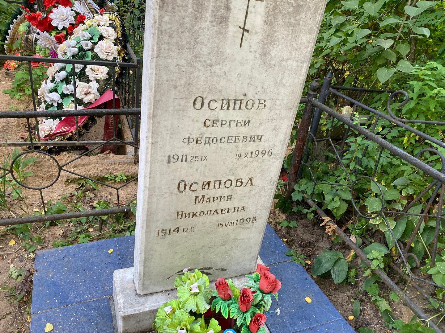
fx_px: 334
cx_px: 222
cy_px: 166
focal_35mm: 26
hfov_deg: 67.3
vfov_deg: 53.1
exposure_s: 1/121
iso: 125
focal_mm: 4.25
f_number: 1.8
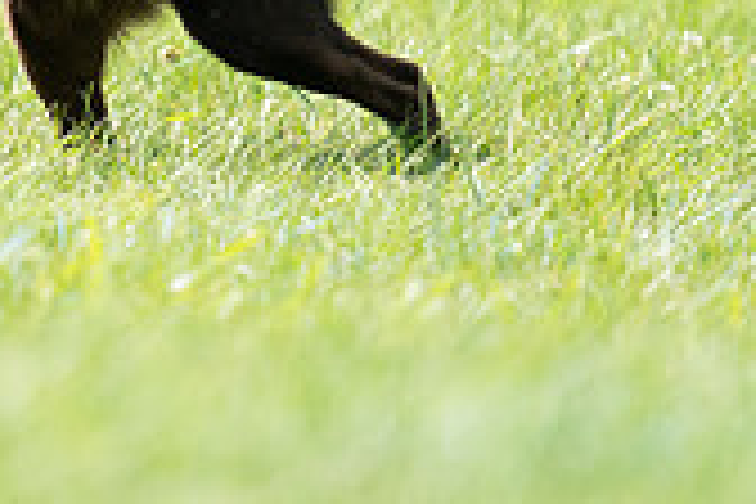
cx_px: -9
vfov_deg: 0.7
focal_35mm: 1851
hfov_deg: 1.1
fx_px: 38868
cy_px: -209
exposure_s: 1/4000
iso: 3200
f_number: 6.3
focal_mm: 535
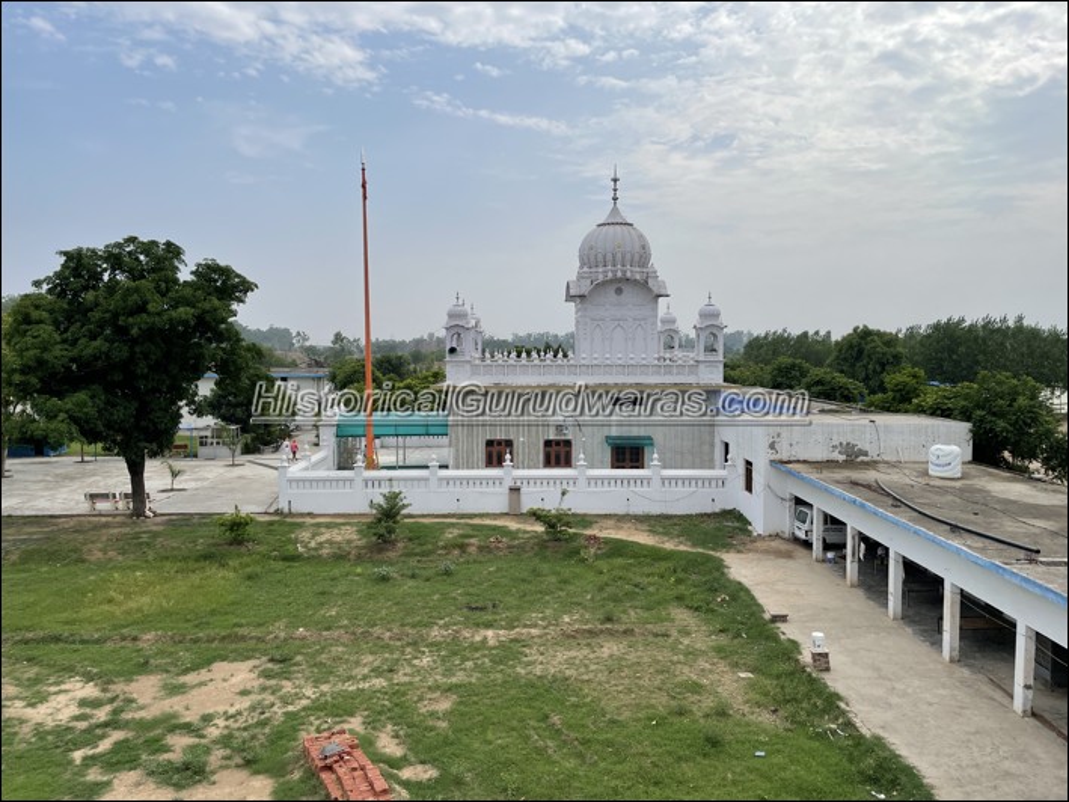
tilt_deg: -3.3
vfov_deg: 53.1
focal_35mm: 26
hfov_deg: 67.3
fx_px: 803
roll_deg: +0.3
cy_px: 401
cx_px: 534
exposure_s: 1/4651
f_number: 1.6
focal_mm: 4.2
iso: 32
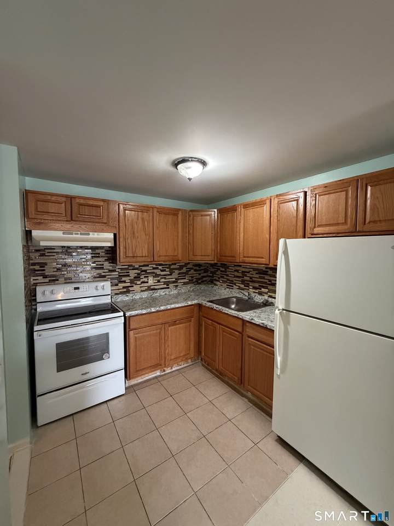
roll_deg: -0.6
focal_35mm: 14
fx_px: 212
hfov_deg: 85.7
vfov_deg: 102.1
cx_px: 197
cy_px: 263
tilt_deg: -4.4
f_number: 2.2
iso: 640
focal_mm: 2.22
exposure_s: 1/60
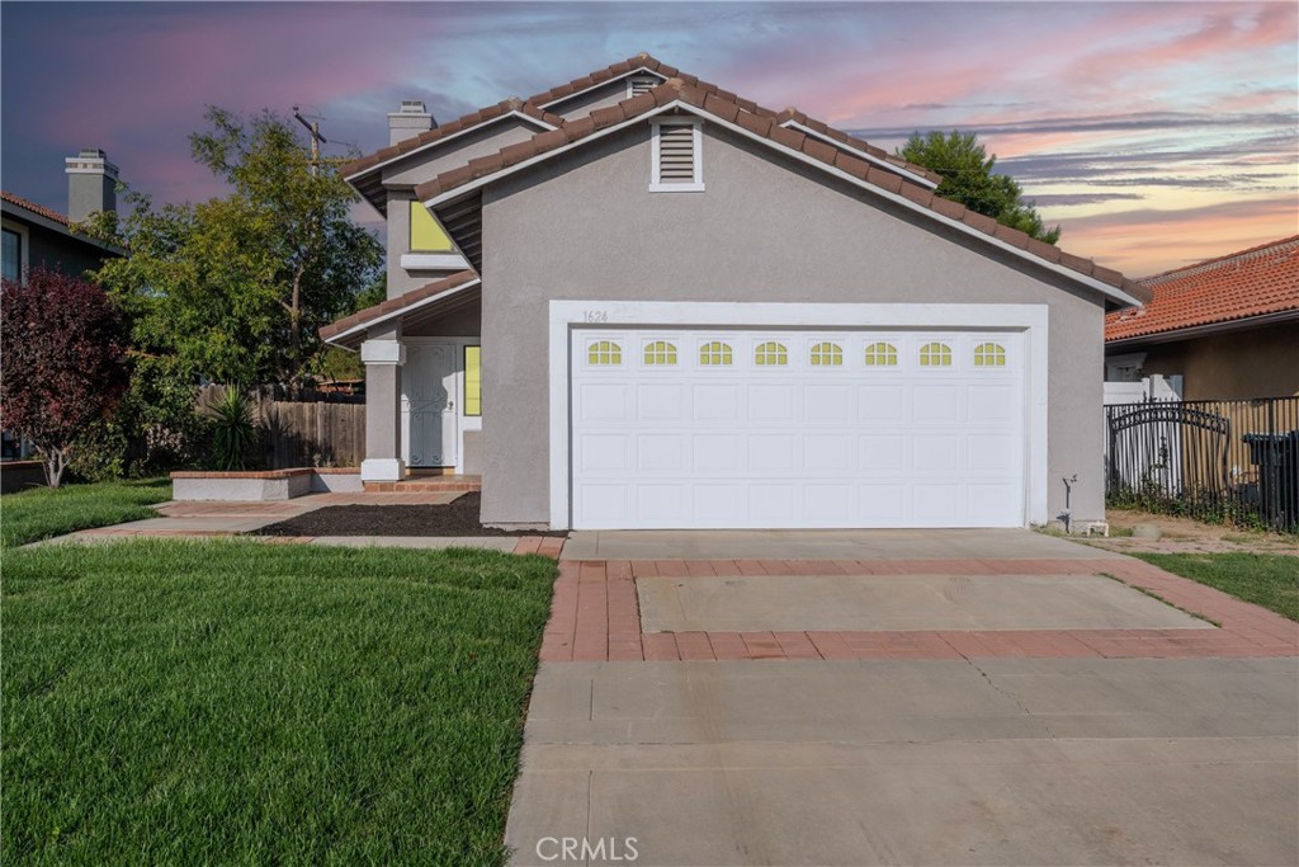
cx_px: 650
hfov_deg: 62.8
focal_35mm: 30
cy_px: 434
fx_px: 1065
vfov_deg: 44.3
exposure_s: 1/2000
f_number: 9.5
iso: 400
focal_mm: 29.5
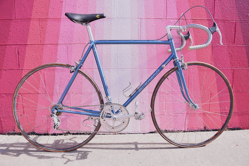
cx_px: 124
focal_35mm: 30
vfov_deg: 43.6
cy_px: 83
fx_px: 207
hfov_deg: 61.9
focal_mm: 20
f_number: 8
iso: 400
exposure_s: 1/400
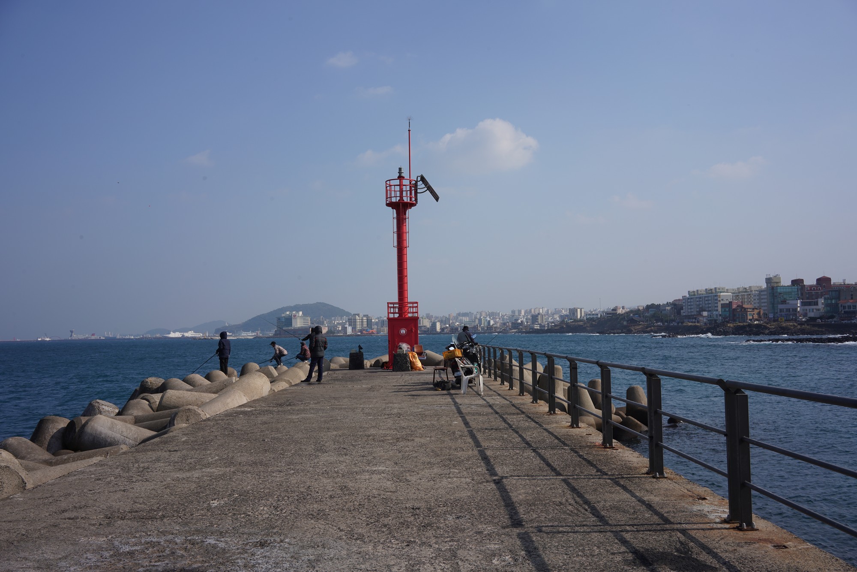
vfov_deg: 37.9
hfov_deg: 54.4
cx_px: 428
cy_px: 286
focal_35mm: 35
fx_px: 833
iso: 100
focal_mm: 35
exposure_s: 1/100
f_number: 16
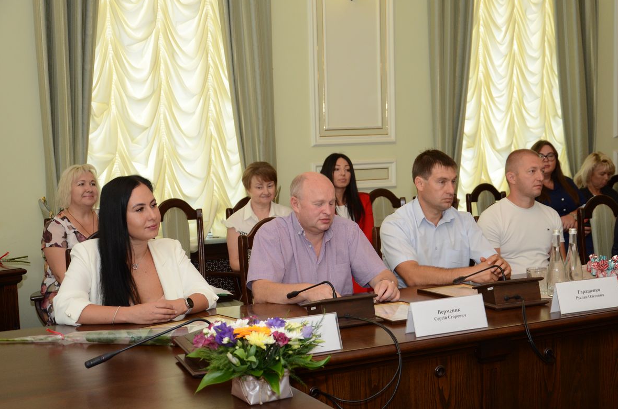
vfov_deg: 23.7
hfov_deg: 35.0
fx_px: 977
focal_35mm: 57
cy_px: 222
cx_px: 366
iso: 800
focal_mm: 32
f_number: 4.2
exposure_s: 1/200
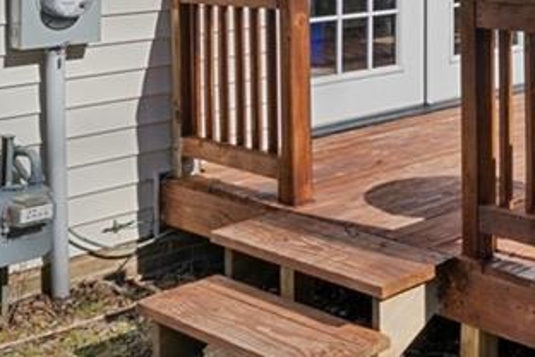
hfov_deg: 26.6
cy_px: -47
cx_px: 756
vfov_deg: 21.7
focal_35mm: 59
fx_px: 877
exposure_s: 1/640
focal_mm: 18
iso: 250
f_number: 11
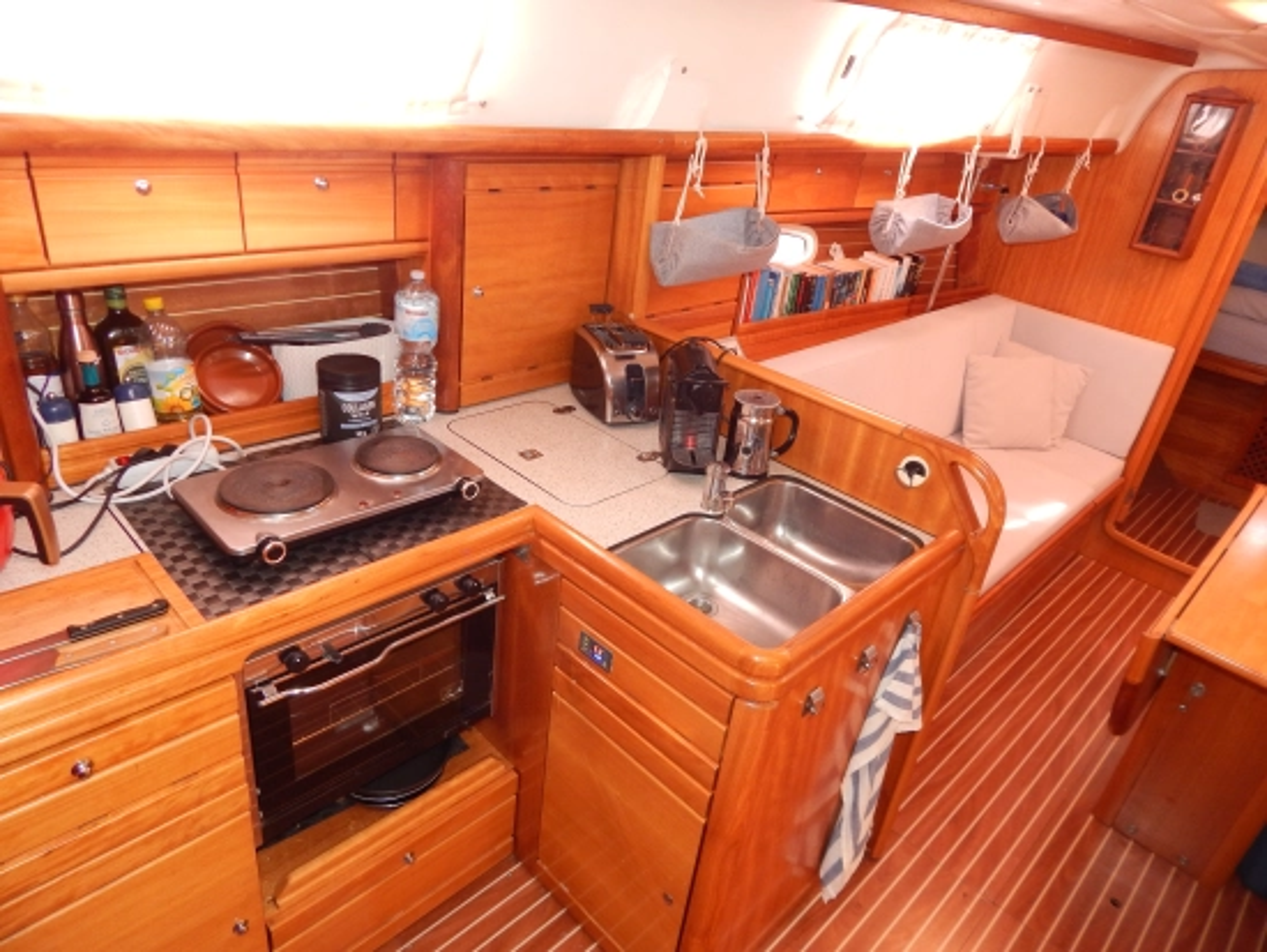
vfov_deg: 58.9
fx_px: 842
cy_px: 476
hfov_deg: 73.9
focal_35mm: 23
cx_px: 634
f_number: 3
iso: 200
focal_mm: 4
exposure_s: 1/30
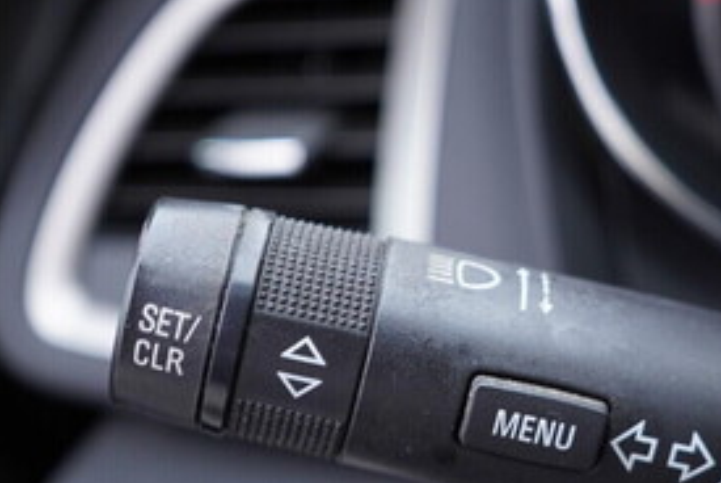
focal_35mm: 72
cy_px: 329
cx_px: 501
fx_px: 1444
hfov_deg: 27.8
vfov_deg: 18.9
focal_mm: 24
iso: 250
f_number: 2.8
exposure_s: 1/40
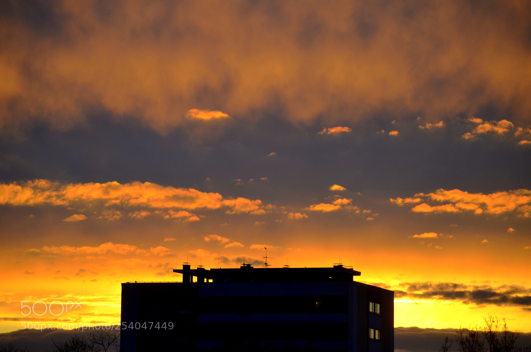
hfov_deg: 13.1
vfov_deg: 8.7
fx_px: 2318
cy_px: 176
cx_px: 266
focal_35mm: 158
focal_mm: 105
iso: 200
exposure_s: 1/125
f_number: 5.6
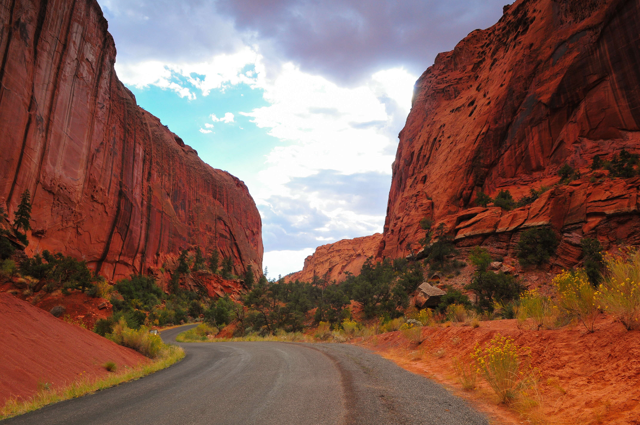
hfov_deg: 70.5
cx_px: 320
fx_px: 453
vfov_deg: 50.3
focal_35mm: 26
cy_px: 212
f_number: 9
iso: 320
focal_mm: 17
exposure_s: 1/100
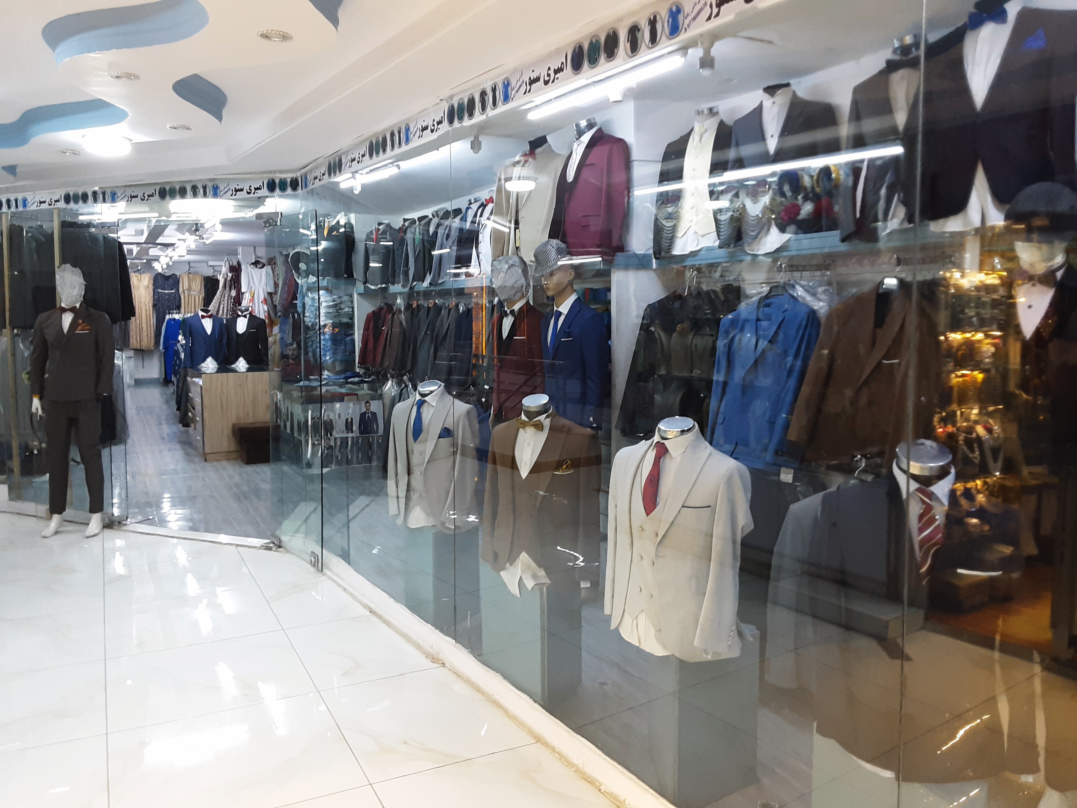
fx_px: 871
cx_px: 538
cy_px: 404
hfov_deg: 63.4
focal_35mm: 28
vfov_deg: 49.7
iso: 125
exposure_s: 1/40
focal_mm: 2.9
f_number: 1.9
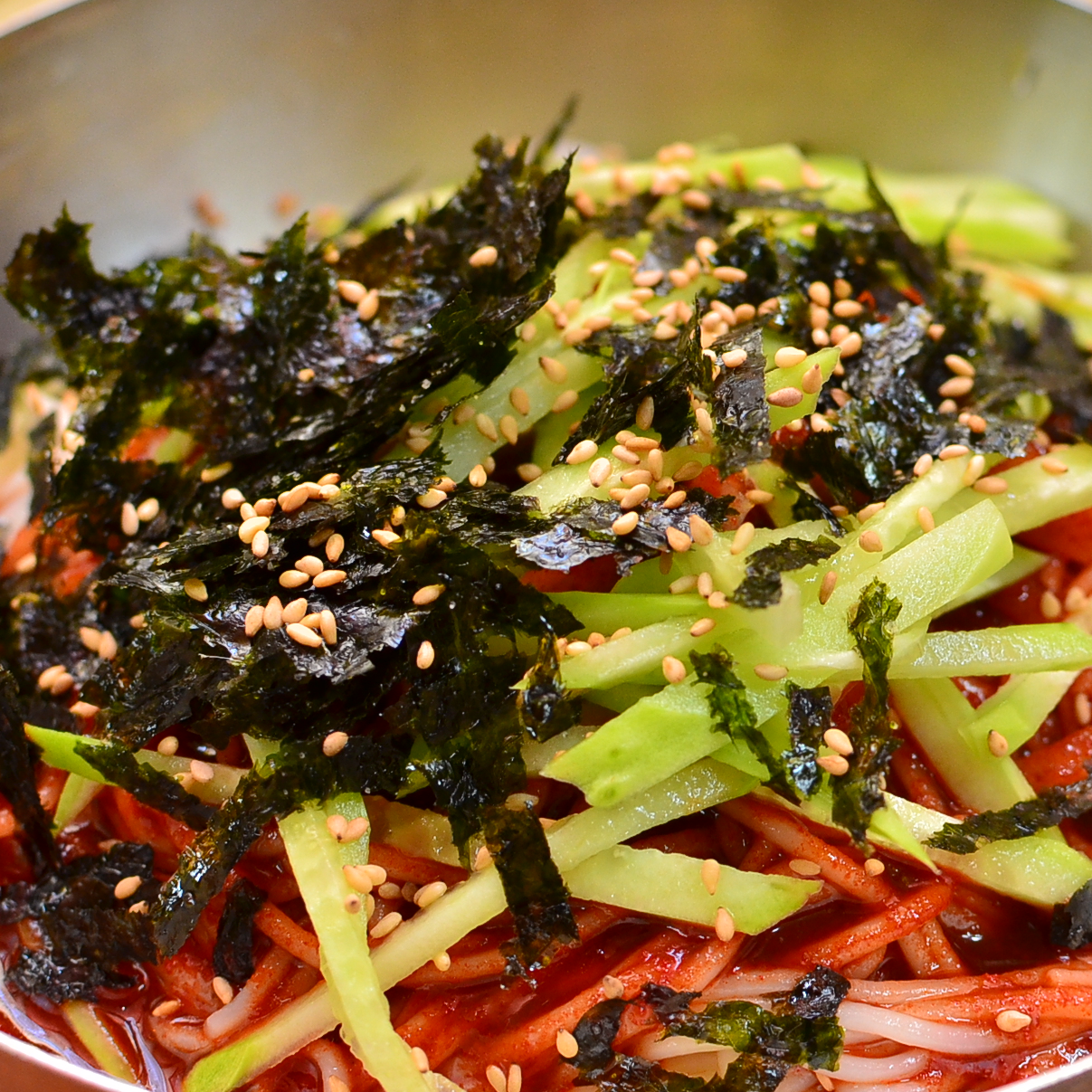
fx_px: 3243
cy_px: 551
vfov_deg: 19.1
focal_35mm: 91
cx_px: 644
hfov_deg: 19.1
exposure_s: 1/60
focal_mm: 35
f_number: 4
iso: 500
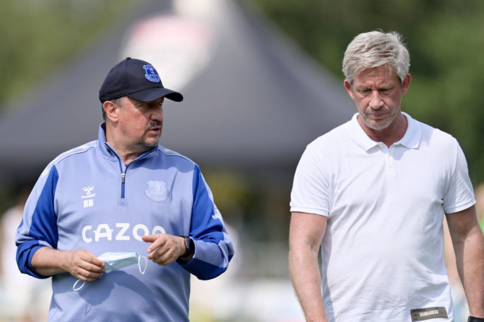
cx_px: 242
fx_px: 5377
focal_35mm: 400
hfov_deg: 5.2
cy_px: 161
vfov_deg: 3.4
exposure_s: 1/3200
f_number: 2.8
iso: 125
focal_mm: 400
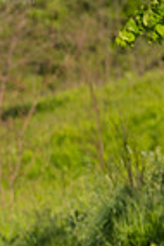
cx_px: -262
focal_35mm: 590
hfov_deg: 2.3
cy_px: 181
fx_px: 4041
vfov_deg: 3.5
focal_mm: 145
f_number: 5.6
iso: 400
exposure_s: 1/2000
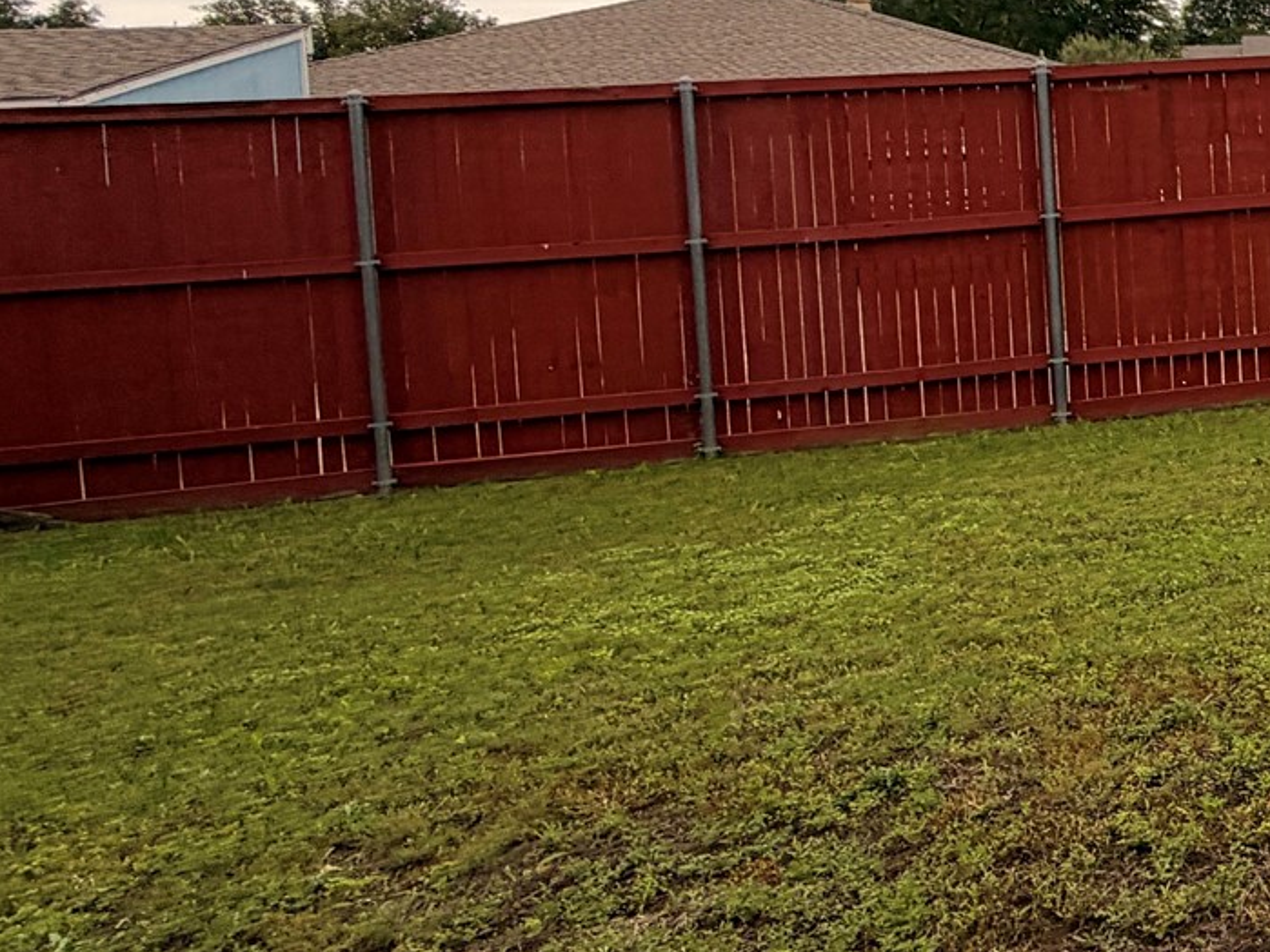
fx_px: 1504
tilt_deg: -2.3
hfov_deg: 32.6
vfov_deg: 33.7
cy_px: 138
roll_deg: +2.7
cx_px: 1697
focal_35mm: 41
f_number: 2.2
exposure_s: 1/174
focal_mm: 2.22
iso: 40
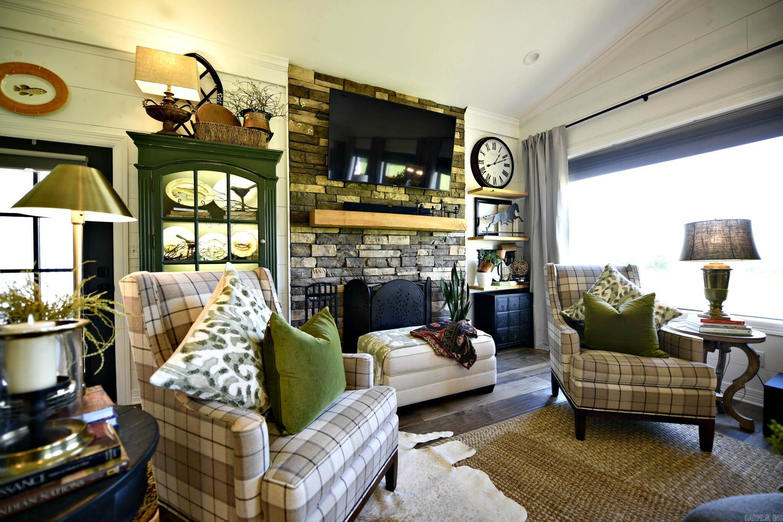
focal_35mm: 14
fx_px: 304
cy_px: 261
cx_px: 392
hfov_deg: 104.3
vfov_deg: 81.2
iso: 160
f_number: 2.8
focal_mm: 14
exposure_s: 1/15
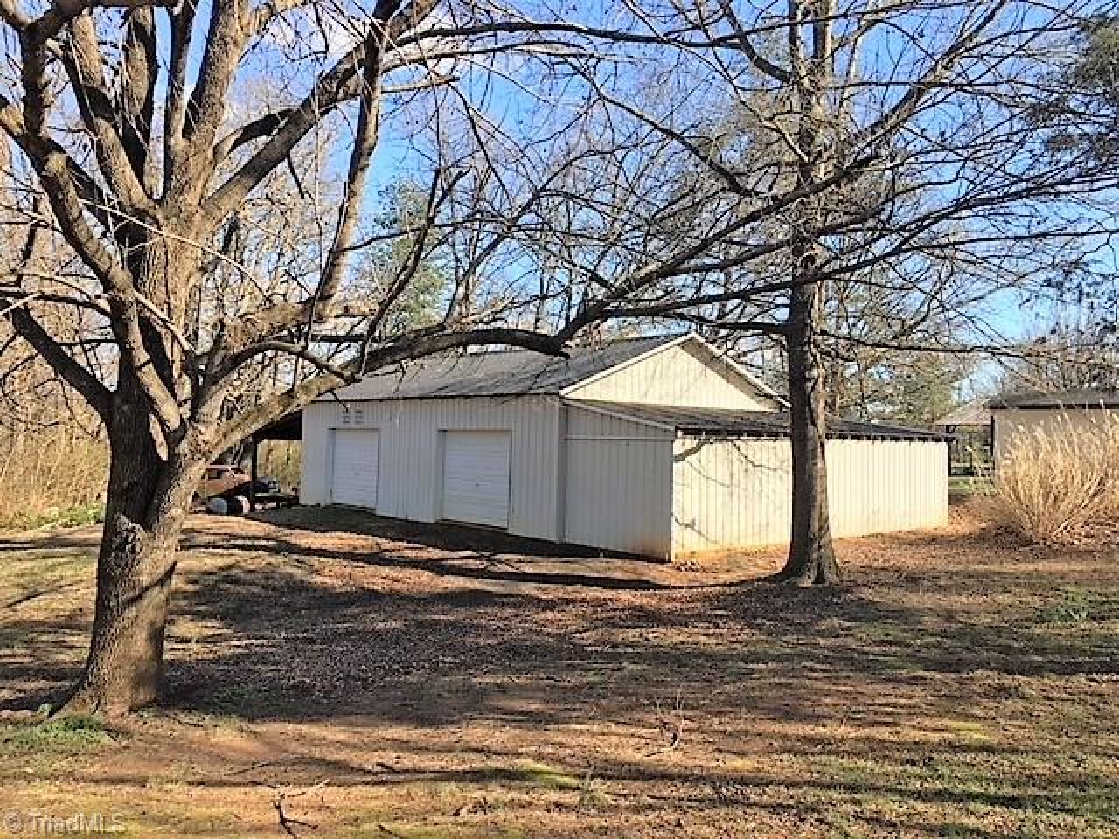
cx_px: 560
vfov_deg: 48.2
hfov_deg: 61.7
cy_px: 420
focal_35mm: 29
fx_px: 937
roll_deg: -2.1
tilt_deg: +3.7
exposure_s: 1/761
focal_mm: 4.15
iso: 25
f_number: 2.2
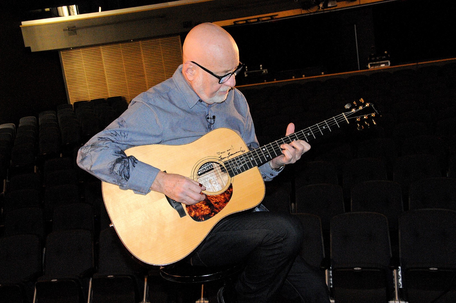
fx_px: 607
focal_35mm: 48
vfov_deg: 28.0
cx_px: 228
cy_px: 152
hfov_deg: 41.2
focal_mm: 32
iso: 3200
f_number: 7.1
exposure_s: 1/60
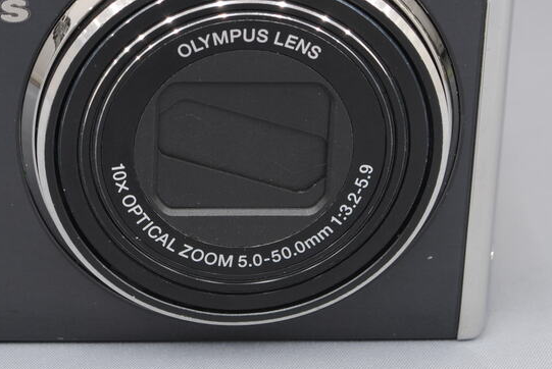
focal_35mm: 183
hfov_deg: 11.2
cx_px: 96
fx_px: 2811
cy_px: 66
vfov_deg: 7.5
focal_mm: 55
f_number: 10
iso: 100
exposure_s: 1/2.5
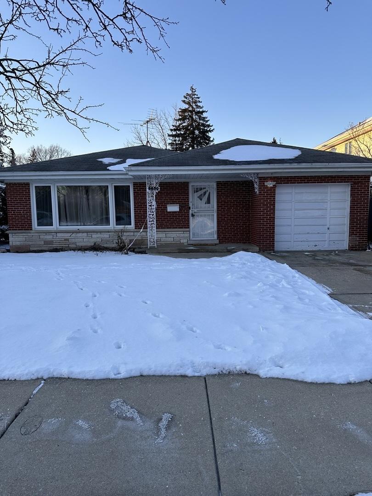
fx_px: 344
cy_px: 248
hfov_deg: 56.8
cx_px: 186
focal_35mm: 24
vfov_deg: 71.6
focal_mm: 6.86
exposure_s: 1/872
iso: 80
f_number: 1.78
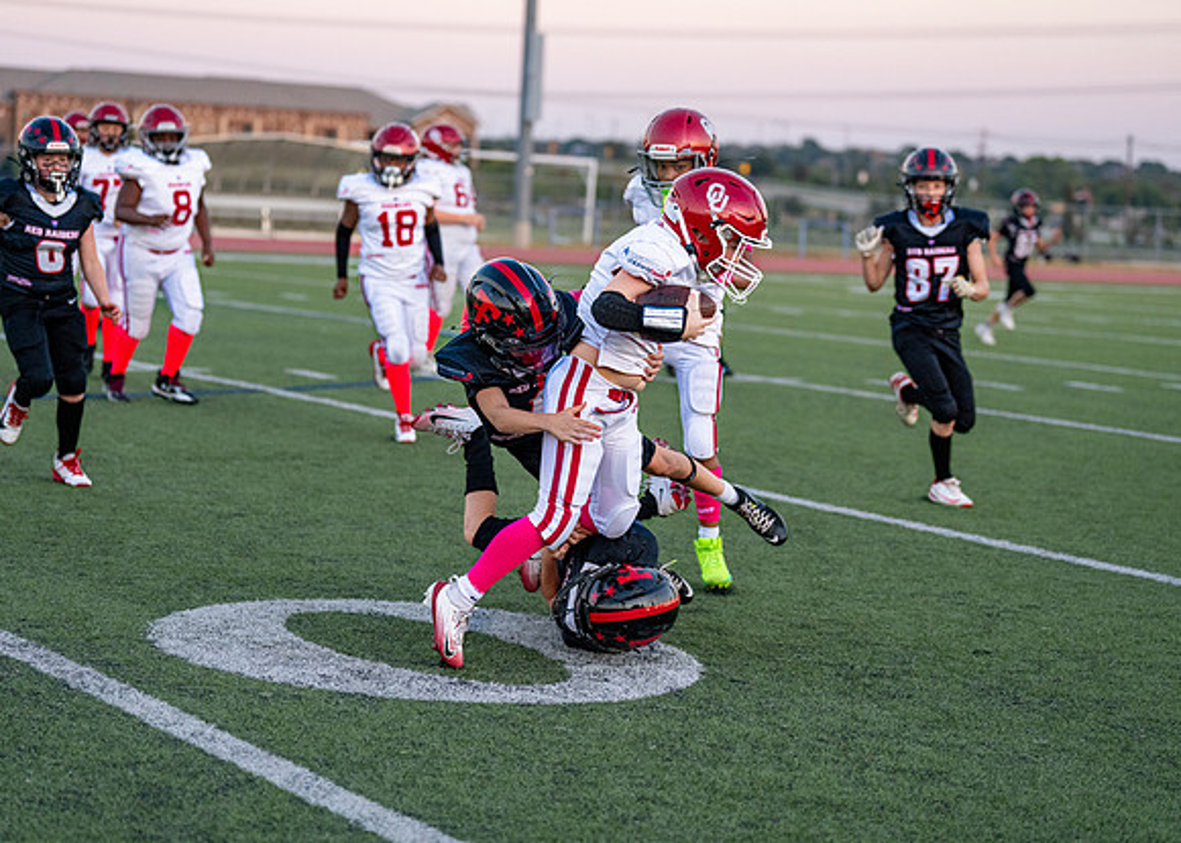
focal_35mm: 92
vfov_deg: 15.5
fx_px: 3092
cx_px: 590
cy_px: 422
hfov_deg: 21.6
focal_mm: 88
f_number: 2.8
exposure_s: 1/1250
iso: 2500
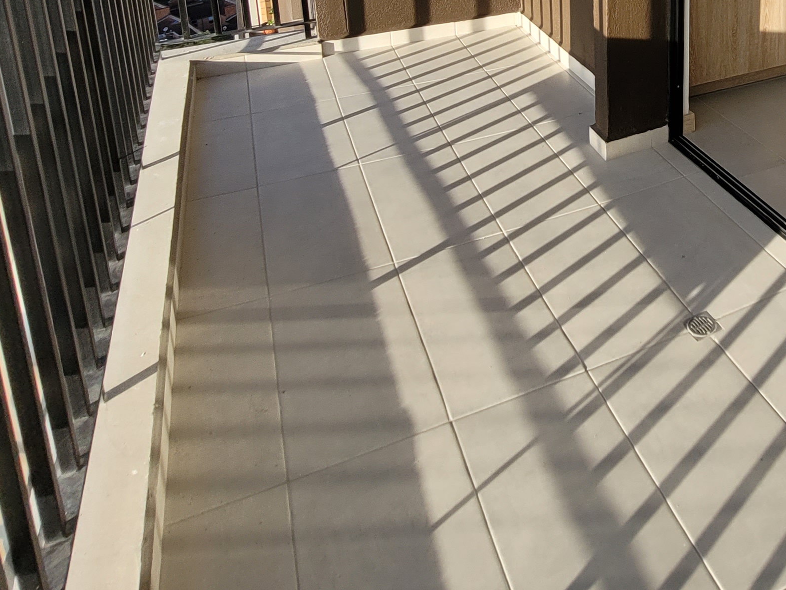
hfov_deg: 51.0
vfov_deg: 36.1
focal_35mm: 33
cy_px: -67
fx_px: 749
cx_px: 659
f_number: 2.2
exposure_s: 1/522
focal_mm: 1.74
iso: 40
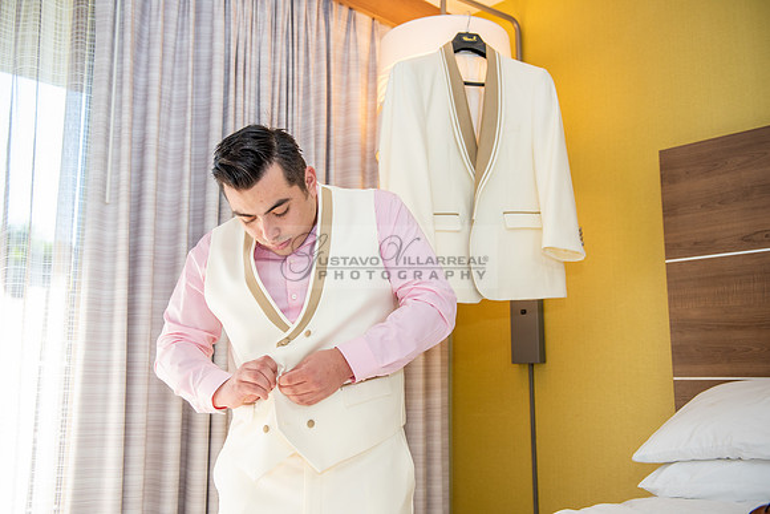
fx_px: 749
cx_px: 385
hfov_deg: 54.4
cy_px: 257
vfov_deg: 37.9
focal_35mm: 35
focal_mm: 35
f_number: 3.5
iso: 500
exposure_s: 1/250
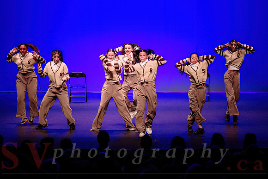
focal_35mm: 108
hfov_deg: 19.0
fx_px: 802
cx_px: 134
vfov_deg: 12.7
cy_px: 79
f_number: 2.8
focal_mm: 95
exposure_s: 1/400
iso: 1250
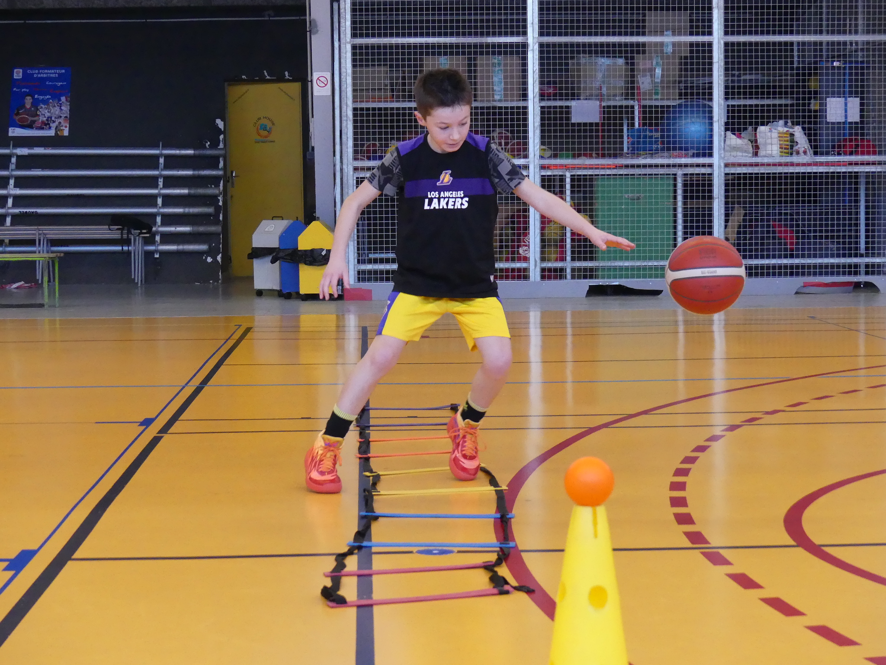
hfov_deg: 24.1
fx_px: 2073
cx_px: 443
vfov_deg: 18.2
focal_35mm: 81
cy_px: 332
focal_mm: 14.5
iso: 1250
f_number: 2.8
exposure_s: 1/250
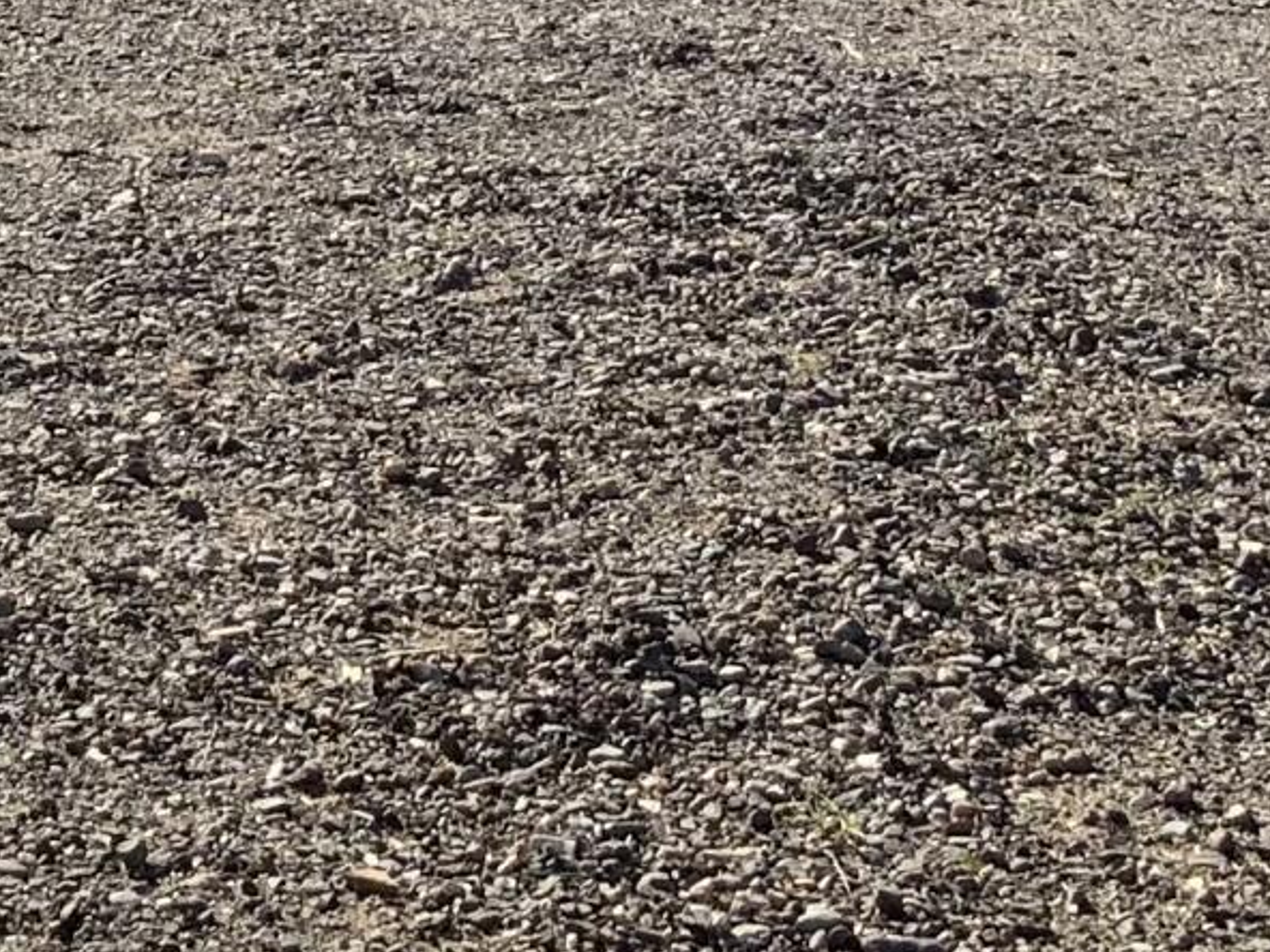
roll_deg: +1.4
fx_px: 5393
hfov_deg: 13.3
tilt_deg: -2.6
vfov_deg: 9.7
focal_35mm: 147
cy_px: -667
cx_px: 154
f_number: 1.8
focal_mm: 3
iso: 16
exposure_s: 1/1786
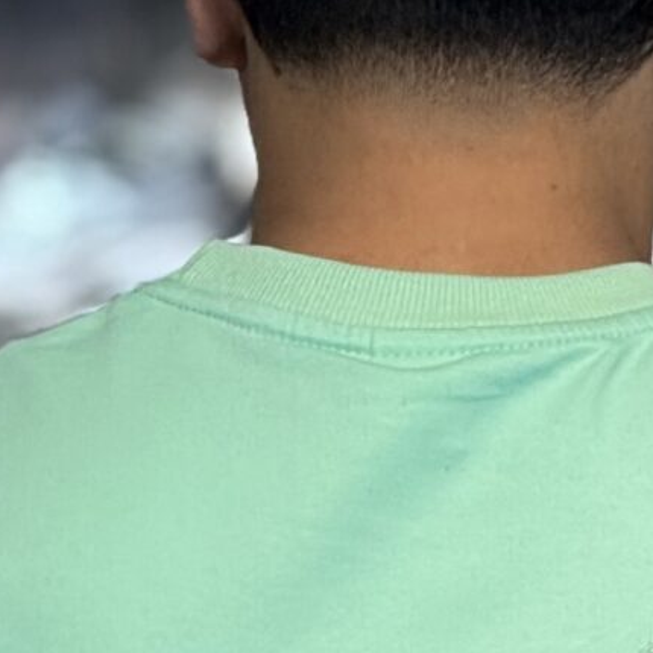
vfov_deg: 2.8
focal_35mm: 631
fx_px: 13467
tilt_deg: -2.3
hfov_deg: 2.8
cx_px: 495
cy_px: 920
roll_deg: +0.3
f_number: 2.8
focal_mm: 15.66
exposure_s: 1/100
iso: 100
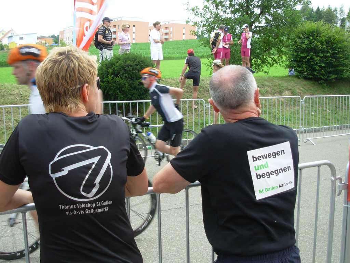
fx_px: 384
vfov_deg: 37.7
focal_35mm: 38
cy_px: 132
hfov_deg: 49.0
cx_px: 175
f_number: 2.9
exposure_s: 1/124
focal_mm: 6.3
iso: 50
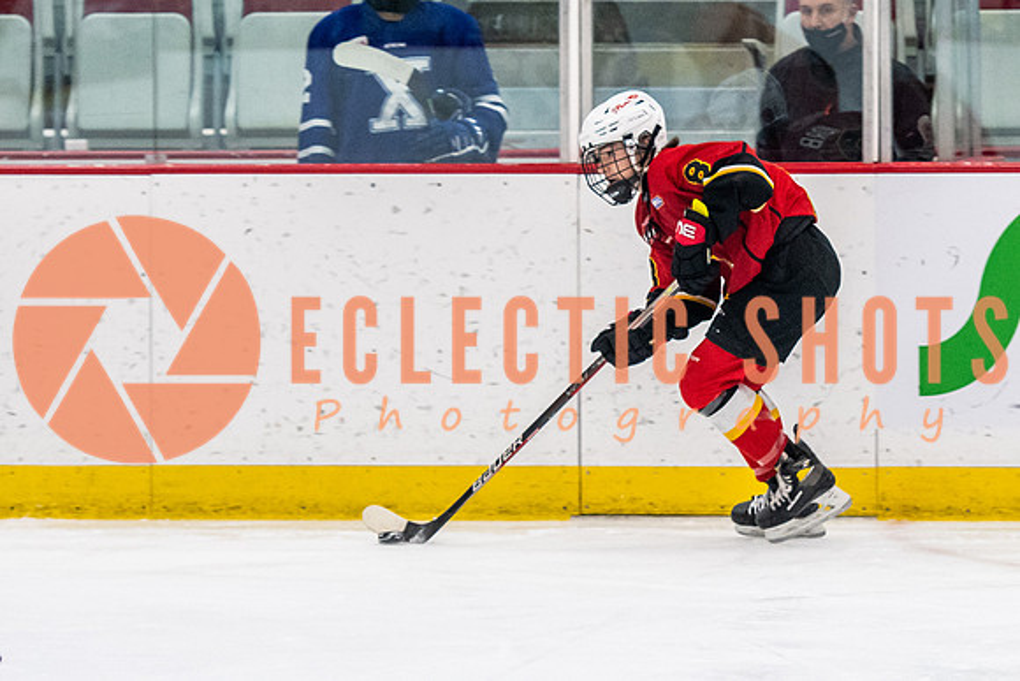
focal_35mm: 304
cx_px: 739
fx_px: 8608
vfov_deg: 4.5
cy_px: 243
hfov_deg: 6.8
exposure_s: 1/640
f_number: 2.8
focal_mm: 112
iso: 2000
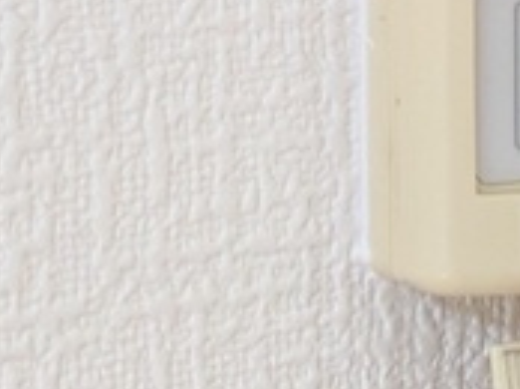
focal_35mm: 282
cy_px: -236
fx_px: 4230
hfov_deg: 6.9
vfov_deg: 5.2
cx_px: 849
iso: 136
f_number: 1.89
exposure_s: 1/40
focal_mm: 5.43
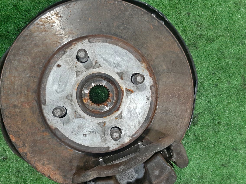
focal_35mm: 33
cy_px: 99
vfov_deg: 42.9
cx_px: 118
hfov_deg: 55.3
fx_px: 234
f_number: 1.7
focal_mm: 3.93
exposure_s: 1/25
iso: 240
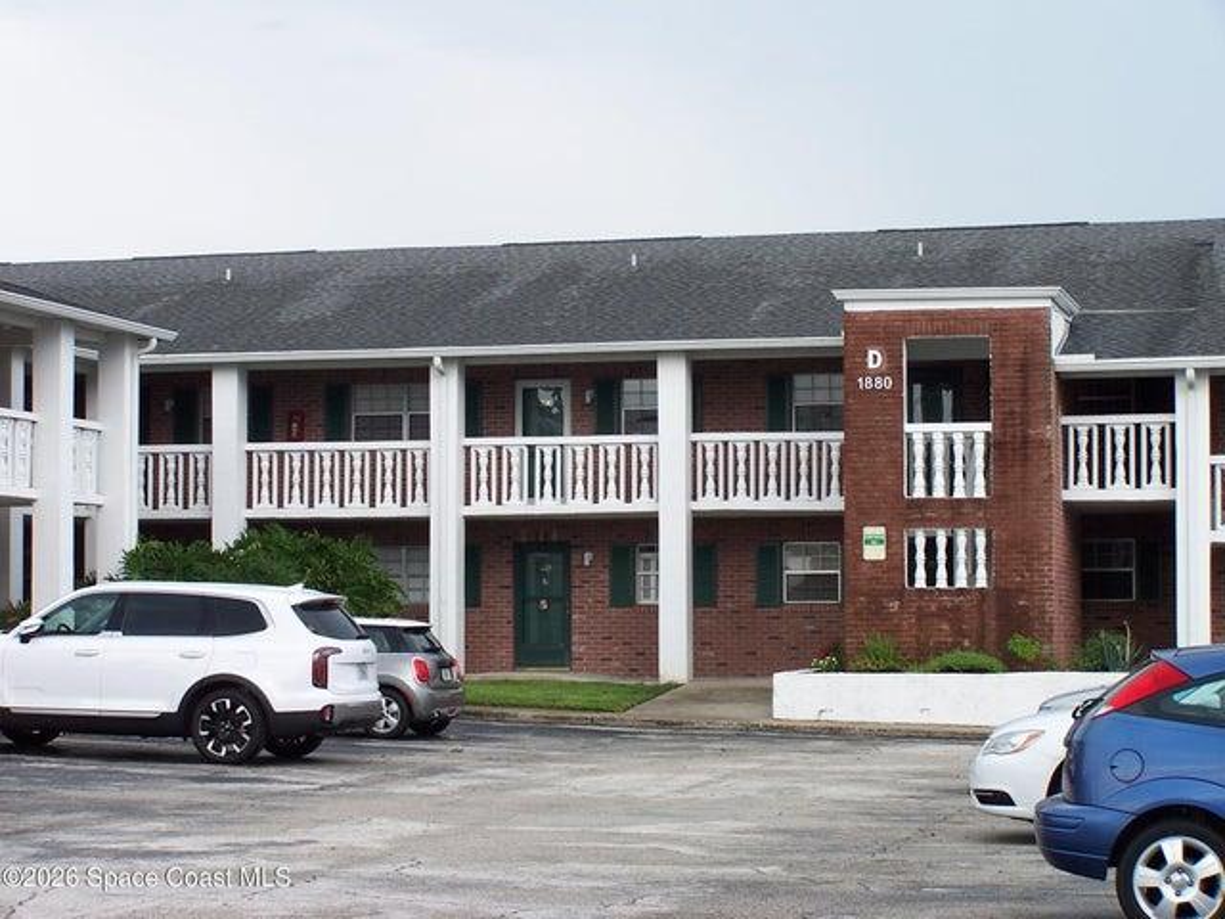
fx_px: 2902
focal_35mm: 82
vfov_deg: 18.0
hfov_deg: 23.8
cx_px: 612
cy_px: 460
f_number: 3.2
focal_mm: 13.7
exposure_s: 1/180
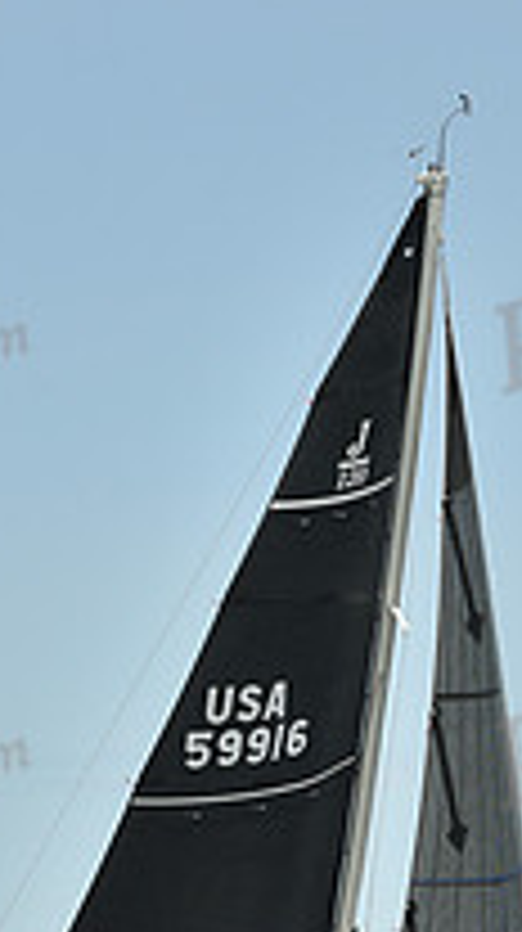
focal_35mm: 323
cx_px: 263
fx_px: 7971
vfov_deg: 6.7
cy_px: 991
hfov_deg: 3.8
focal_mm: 110
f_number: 8
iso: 250
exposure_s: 1/800
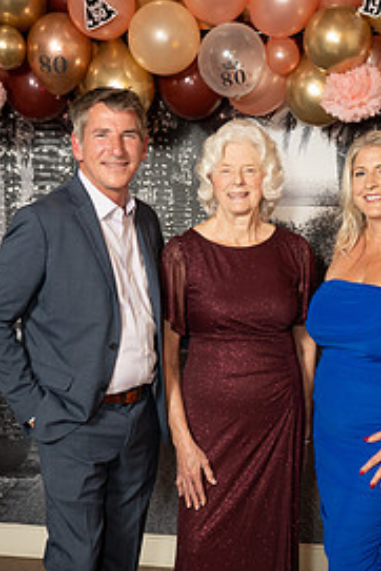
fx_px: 888
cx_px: 202
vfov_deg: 35.5
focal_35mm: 56
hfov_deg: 24.2
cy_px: 350
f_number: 2.8
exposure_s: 1/160
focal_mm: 33.7
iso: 1000
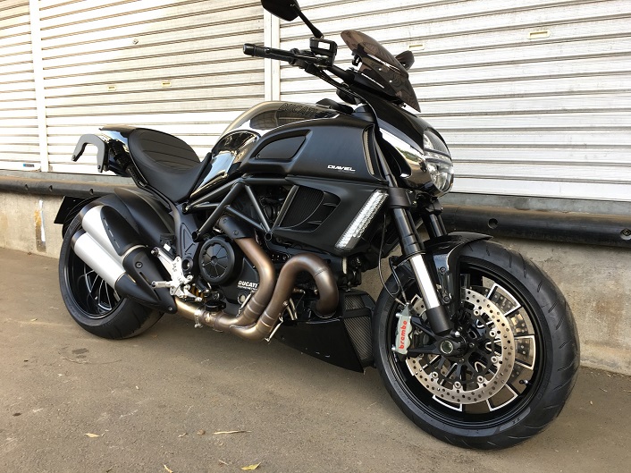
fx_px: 528
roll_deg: -1.4
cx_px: 316
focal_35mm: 29
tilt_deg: -8.2
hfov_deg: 61.7
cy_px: 236
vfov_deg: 48.2
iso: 25
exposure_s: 1/60
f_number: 2.2
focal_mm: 4.15
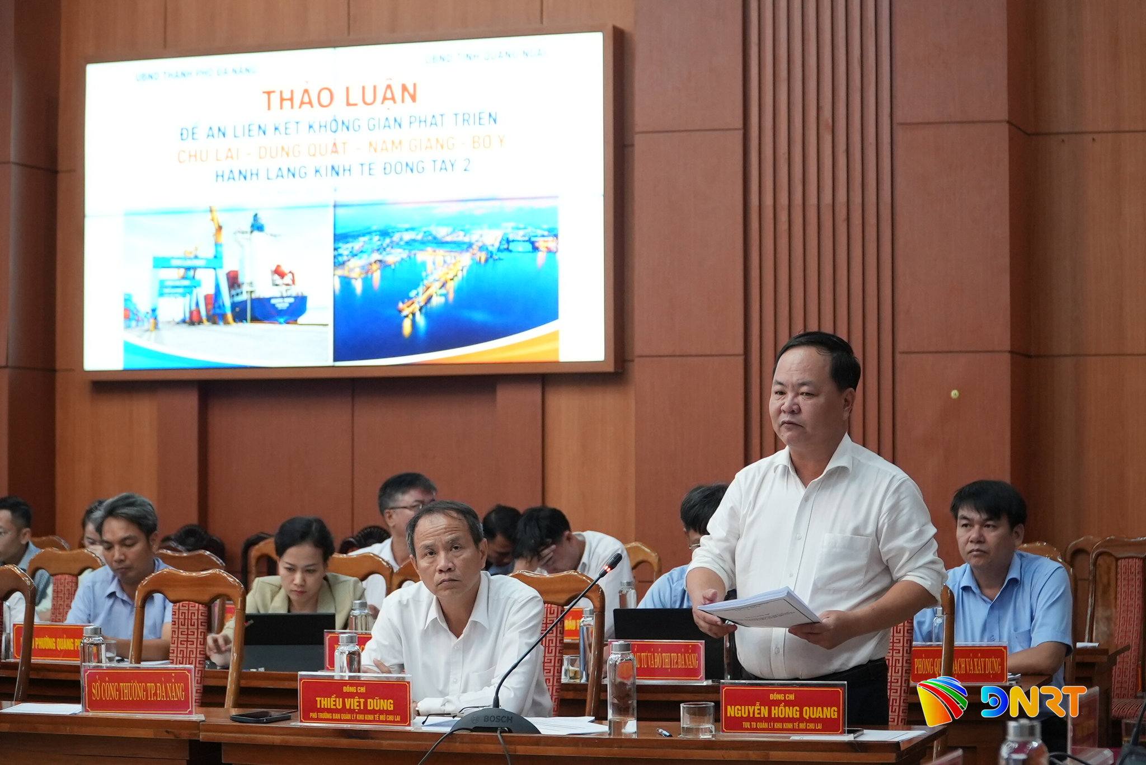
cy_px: 382
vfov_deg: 17.5
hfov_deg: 26.0
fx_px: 2484
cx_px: 573
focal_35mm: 78
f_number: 4
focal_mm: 52
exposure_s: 1/100
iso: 2000
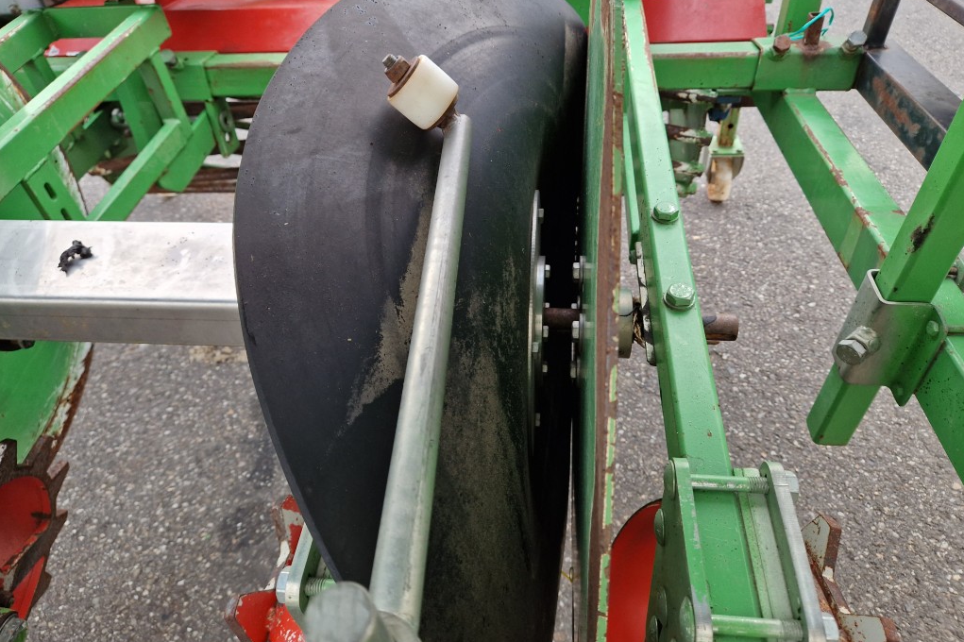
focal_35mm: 24
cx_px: 482
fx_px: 642
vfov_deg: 53.0
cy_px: 282
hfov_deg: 73.8
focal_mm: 5.4
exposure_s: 1/180
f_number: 1.8
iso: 100
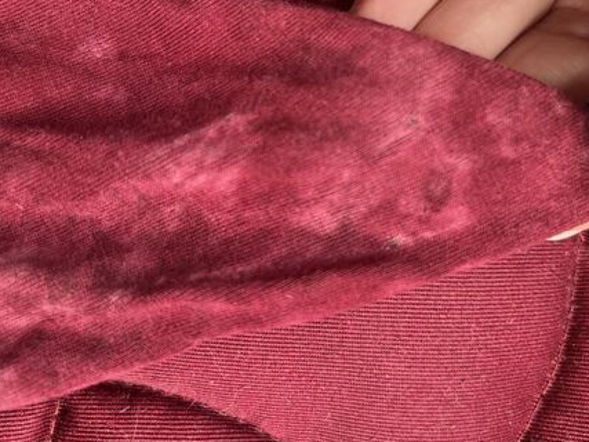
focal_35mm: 39
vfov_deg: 36.0
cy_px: 112
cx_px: 349
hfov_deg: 47.6
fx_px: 663
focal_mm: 5.7
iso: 64
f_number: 1.5
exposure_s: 1/121
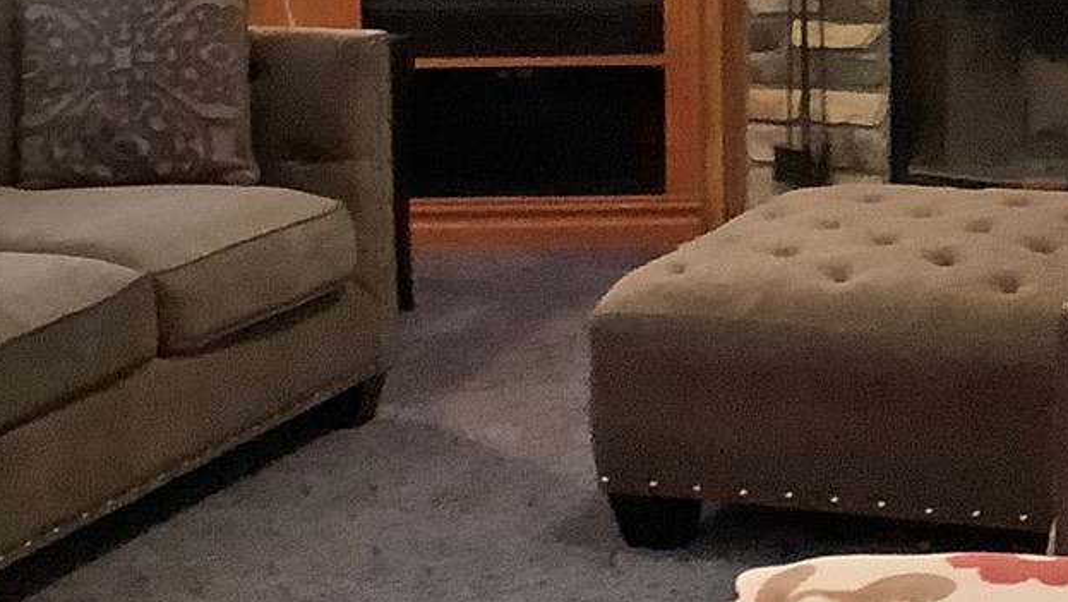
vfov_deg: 10.8
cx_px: 540
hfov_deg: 19.3
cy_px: -38
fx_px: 3145
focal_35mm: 111
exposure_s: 1/60
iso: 320
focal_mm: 3.3
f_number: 2.4
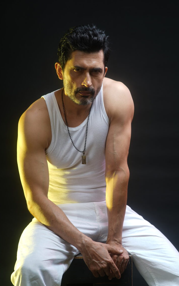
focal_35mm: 87
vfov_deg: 23.8
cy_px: 143
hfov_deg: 15.0
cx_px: 89
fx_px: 679
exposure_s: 1/160
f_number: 6.3
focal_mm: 85
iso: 64
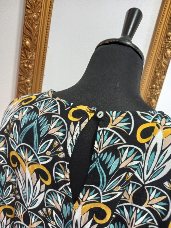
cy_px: 114
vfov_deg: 69.4
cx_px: 86
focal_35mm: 25
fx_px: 165
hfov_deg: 54.9
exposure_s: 1/25
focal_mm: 4.6
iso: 250
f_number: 2
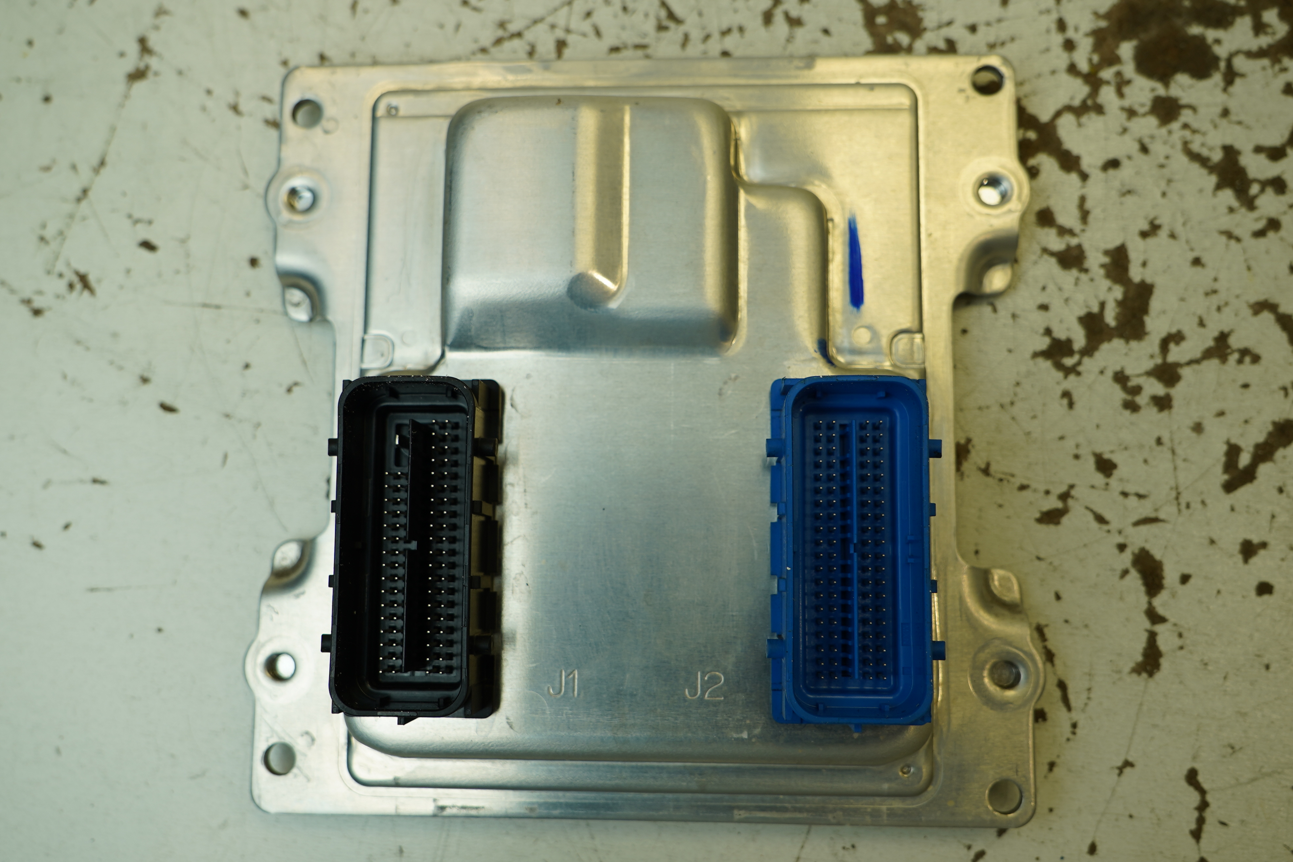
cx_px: 646
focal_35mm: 34
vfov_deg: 38.9
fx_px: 1221
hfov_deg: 55.8
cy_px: 431
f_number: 4
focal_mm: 23
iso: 100
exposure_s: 1/200
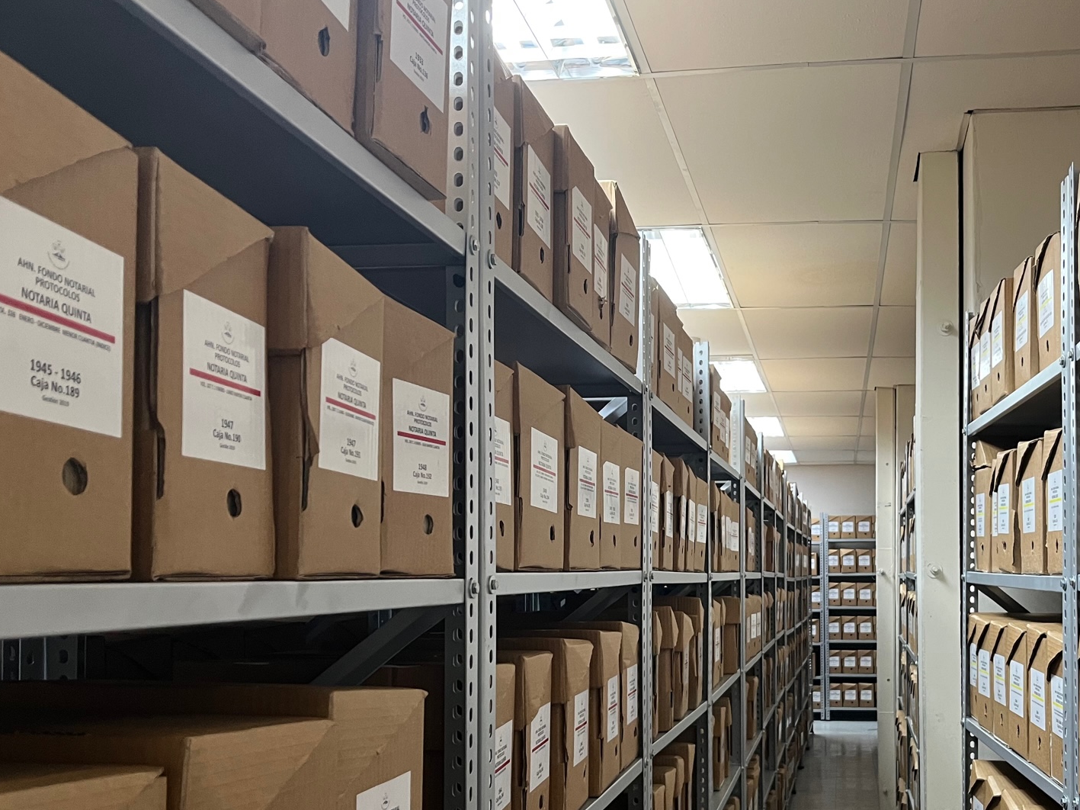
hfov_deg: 49.3
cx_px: 720
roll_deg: +0.2
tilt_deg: +1.0
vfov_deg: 38.2
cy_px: 546
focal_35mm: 37
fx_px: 1154
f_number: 1.6
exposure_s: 1/60
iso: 200
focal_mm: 5.1
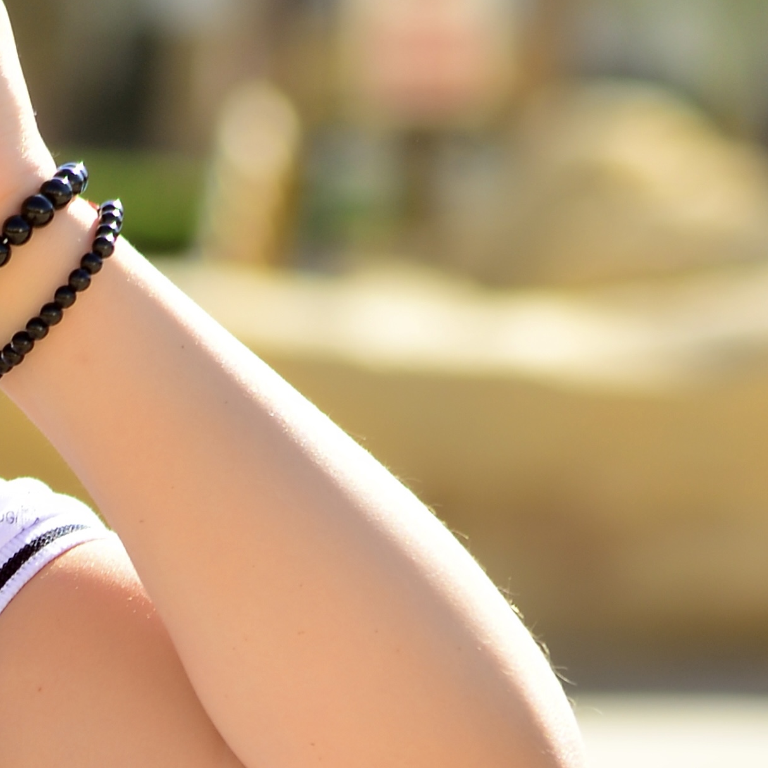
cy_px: 894
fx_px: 16391
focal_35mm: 653
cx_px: -456
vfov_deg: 2.7
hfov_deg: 2.7
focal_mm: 155
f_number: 7.1
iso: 100
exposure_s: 1/160
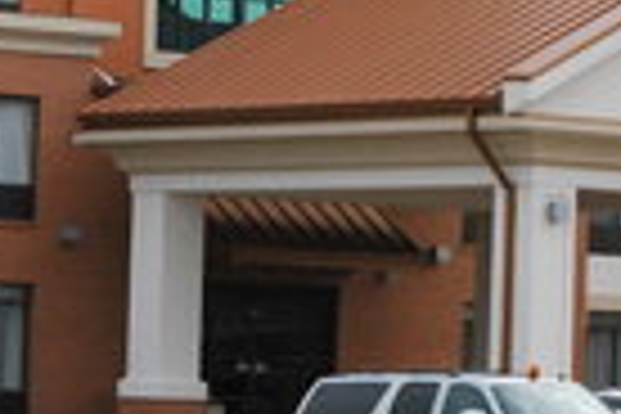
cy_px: 63
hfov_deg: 8.9
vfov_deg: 6.0
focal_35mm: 230
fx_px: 3974
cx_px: 256
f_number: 13
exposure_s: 1/640
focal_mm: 55
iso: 1600
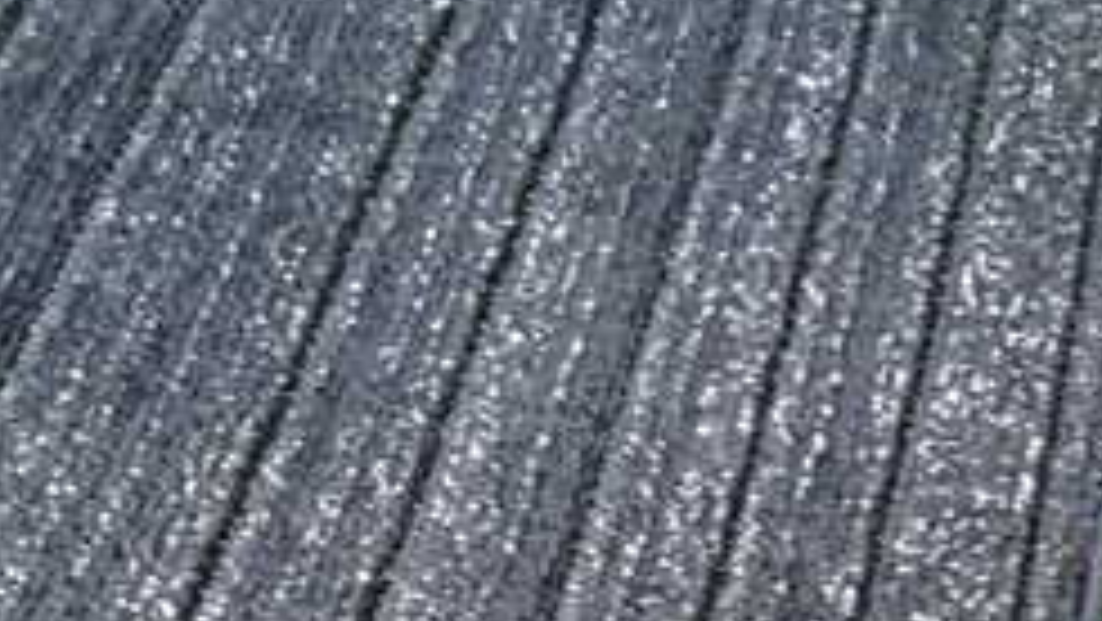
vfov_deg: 14.6
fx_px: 2338
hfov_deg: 25.9
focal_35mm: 80
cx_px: 180
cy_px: 760
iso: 640
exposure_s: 1/30
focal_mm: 5.4
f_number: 2.3
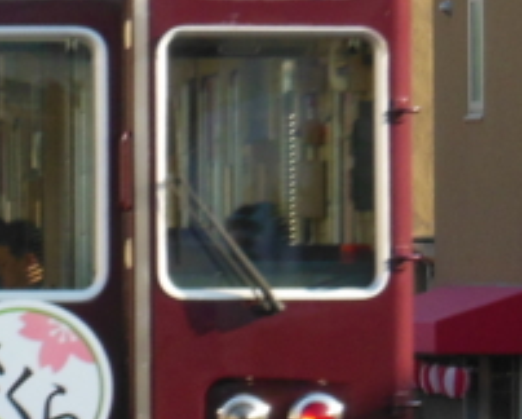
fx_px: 8536
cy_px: 189
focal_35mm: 552
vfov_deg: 2.8
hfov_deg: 3.5
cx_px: -310
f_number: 5.8
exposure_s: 1/250
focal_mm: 25.5
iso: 250
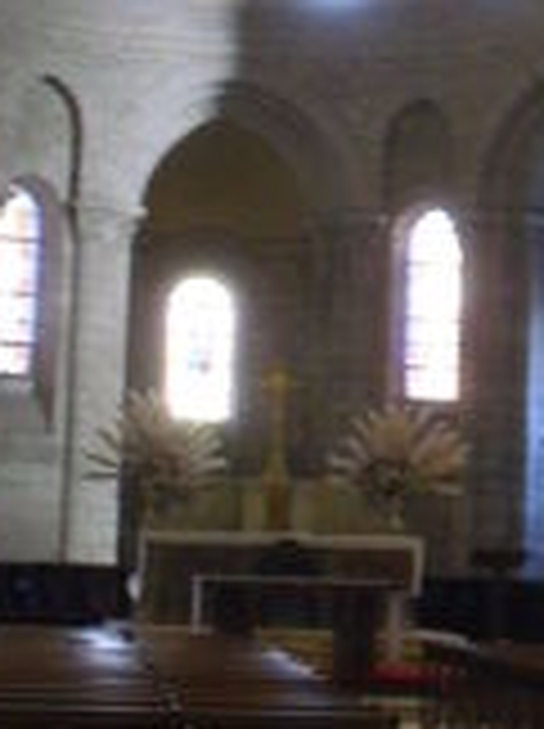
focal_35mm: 136
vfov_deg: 14.5
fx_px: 2857
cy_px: 171
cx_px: 288
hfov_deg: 10.9
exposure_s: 1/4
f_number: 3.7
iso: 400
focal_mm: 9.3
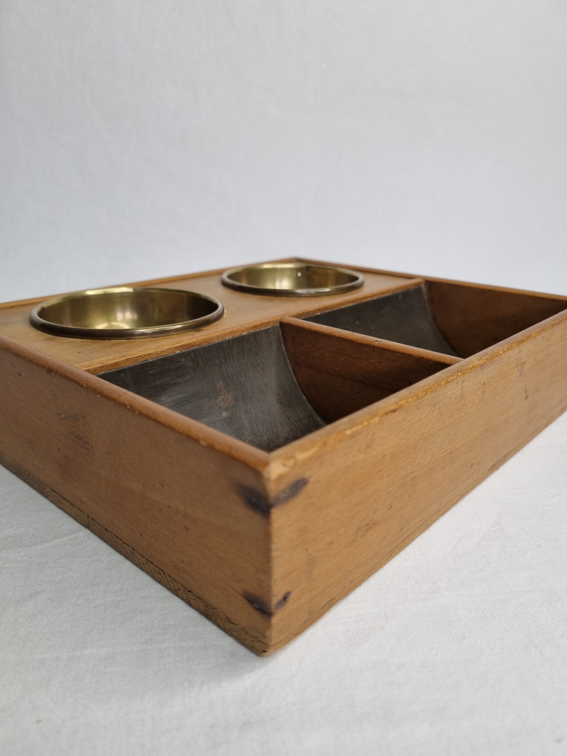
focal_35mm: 26
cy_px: 378
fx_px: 568
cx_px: 284
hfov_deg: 53.1
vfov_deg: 67.3
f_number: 1.8
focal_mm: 5.4
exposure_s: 1/212
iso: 50
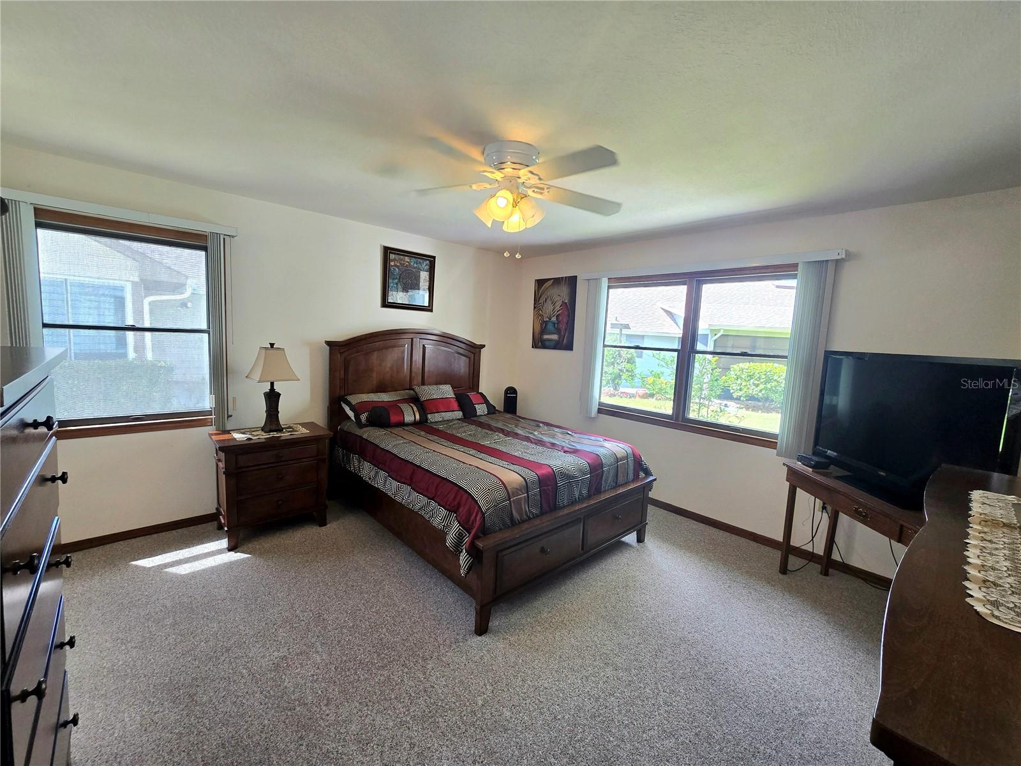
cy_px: 383
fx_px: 383
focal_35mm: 13
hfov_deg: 106.2
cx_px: 510
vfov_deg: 89.9
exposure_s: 1/60.2
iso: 100
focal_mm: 2.2
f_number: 2.2
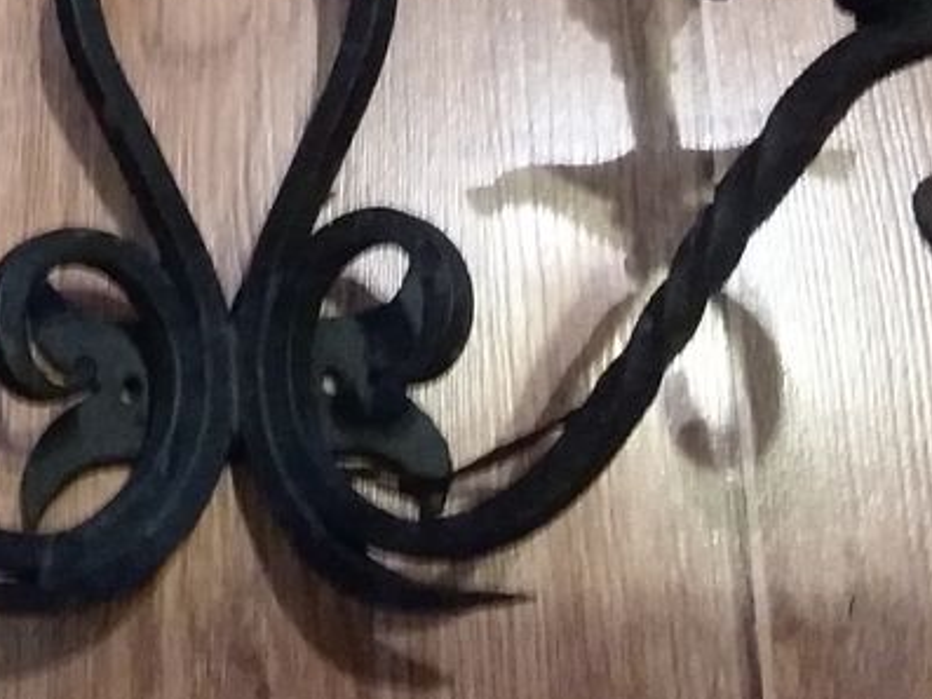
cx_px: 242
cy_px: -19
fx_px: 1831
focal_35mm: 68
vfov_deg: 20.8
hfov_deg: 28.2
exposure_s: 1/17
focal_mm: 2.91
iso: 400
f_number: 1.9
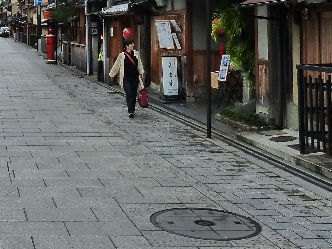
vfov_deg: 22.9
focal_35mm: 62
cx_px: -20
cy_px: 10
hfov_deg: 28.7
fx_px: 595
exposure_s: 1/400
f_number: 4
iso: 200
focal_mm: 4.1
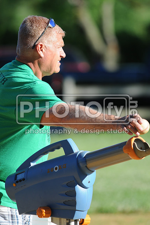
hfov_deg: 3.0
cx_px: 75
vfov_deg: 4.6
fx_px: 2821
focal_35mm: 450
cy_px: 112
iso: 200
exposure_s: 1/800
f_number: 4
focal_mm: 300
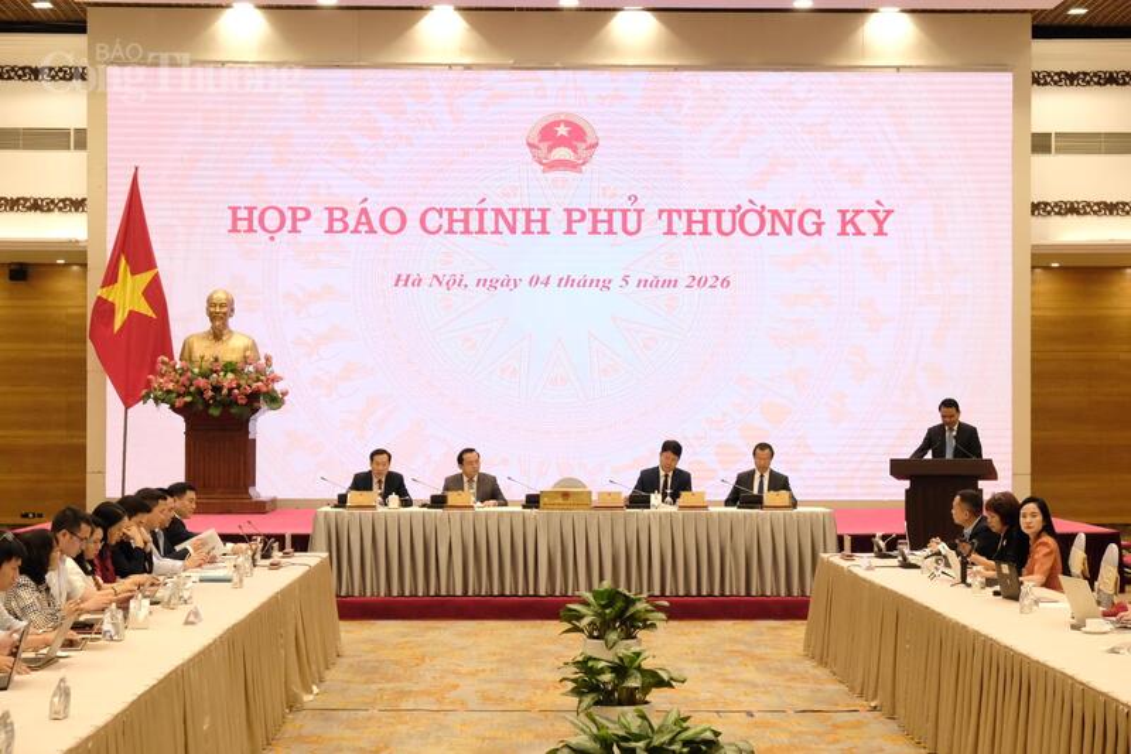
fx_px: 2104
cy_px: 377
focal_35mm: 67
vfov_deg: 20.3
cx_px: 566
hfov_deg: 30.1
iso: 6400
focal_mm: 44.4
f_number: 8
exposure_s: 1/125
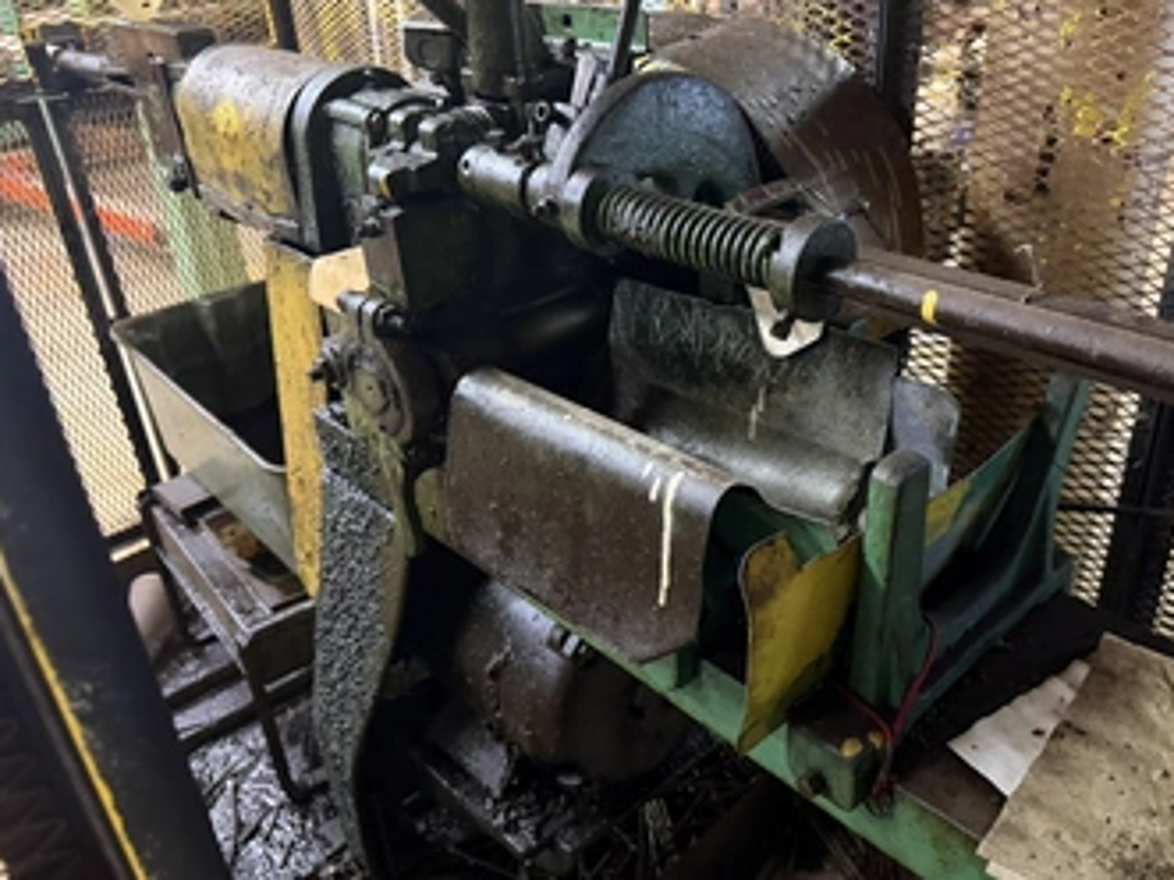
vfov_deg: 48.2
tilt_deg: -29.6
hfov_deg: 61.5
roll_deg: +2.1
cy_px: 433
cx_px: 663
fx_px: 983
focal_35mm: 29
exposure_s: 1/30
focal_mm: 6.76
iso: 1000
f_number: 1.78
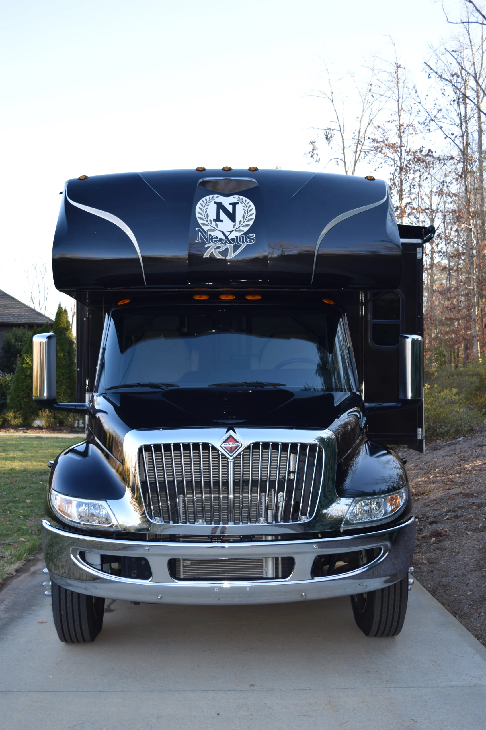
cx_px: 243
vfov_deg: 49.6
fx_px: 790
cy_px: 365
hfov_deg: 34.2
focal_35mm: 39
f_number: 5.6
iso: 200
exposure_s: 1/125
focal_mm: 26
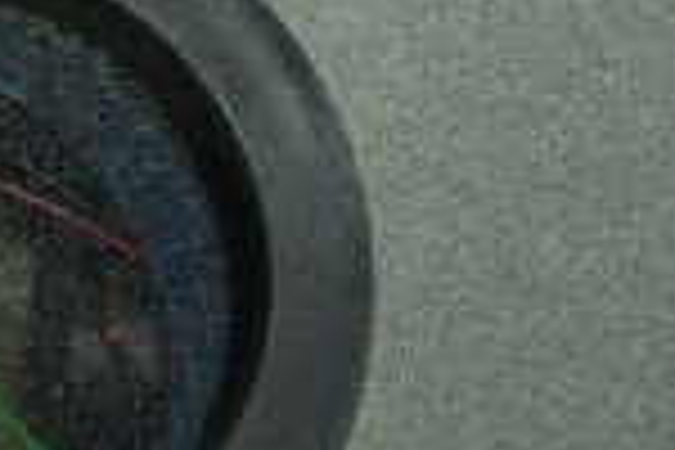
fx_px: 5381
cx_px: -1053
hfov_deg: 6.7
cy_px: -848
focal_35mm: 287
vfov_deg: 4.6
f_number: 3.2
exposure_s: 1/50
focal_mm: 28
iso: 100
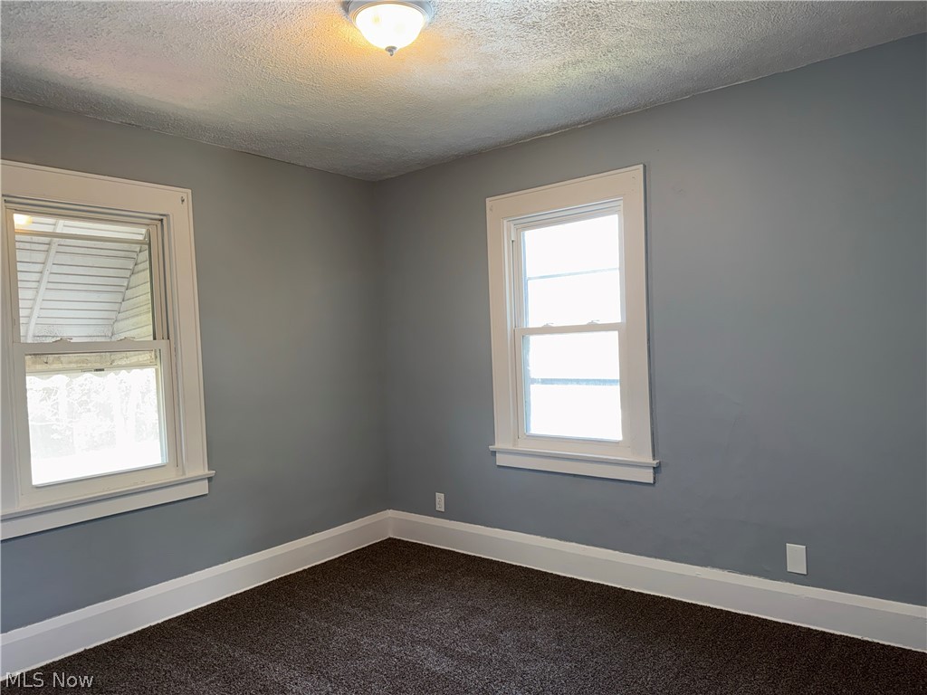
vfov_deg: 56.8
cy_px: 348
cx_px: 464
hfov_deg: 71.6
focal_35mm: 24
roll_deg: +2.7
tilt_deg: -0.5
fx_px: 643
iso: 50
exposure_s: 1/26
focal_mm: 6.76
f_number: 1.78
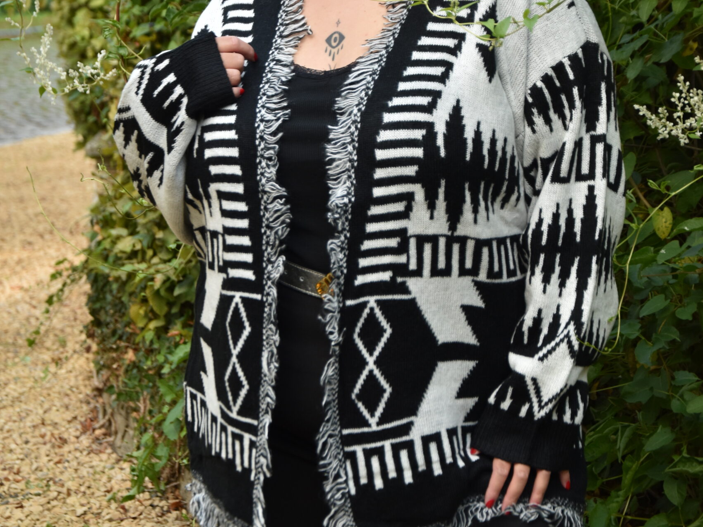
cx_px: 353
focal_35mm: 113
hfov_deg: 17.4
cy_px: 199
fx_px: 2295
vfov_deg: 13.1
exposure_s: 1/125
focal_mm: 52
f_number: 5
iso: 320
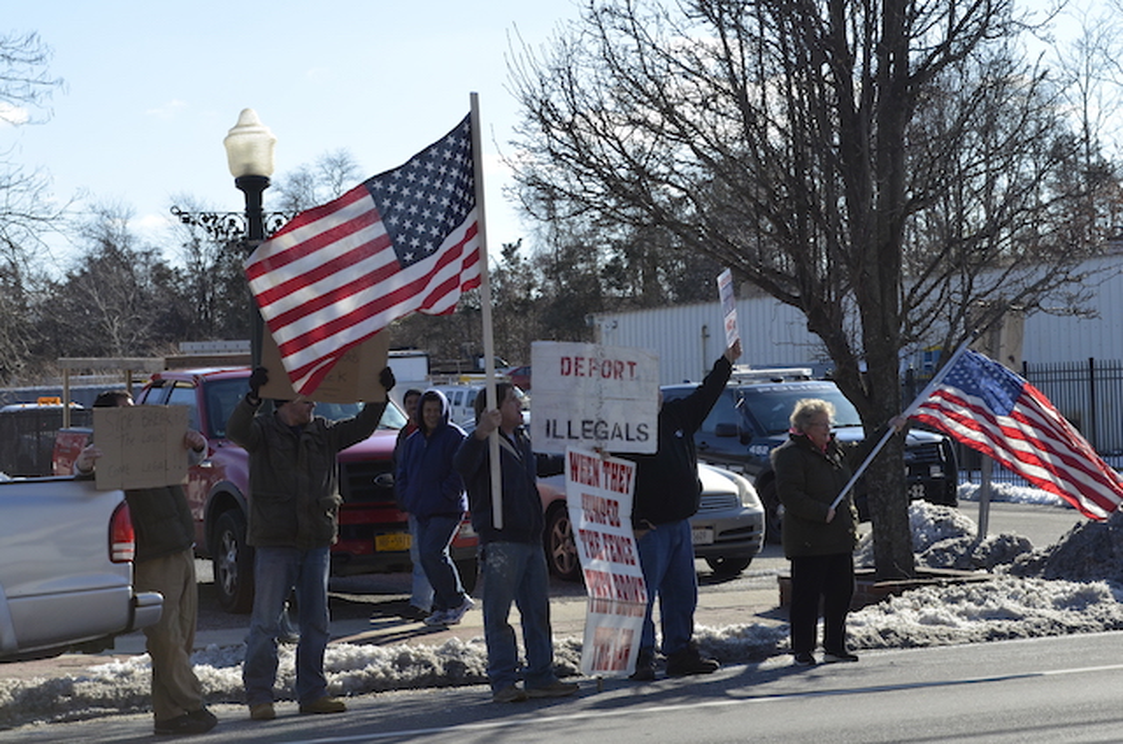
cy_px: 372
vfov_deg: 16.5
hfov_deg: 24.7
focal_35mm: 82
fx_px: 2568
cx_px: 562
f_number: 11
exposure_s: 1/500
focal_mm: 55
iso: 400
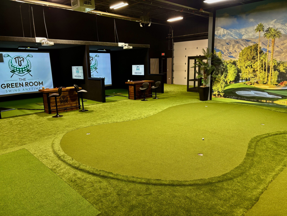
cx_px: 144
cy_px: 108
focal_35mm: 26
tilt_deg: -12.7
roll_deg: +1.9
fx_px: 216
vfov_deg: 53.1
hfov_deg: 67.3
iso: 125
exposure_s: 1/69
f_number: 1.6
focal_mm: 5.96
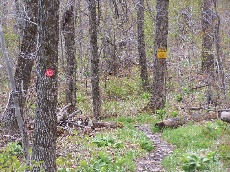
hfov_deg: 15.4
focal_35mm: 128
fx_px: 850
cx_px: 115
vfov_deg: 11.6
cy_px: 86
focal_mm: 21.2
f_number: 3.2
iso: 80
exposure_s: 1/250
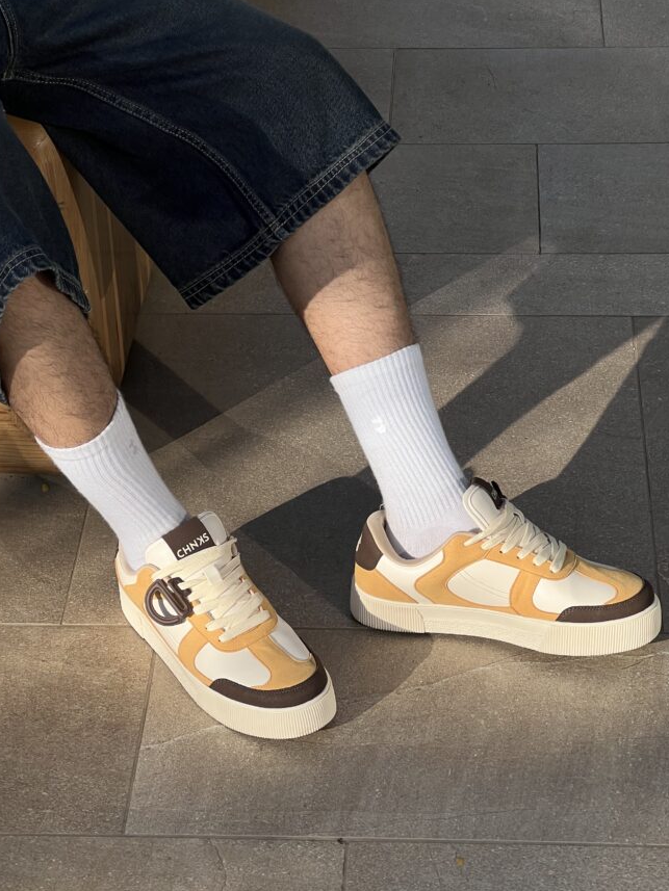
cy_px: 510
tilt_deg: -35.6
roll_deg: +1.2
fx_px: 2370
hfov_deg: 16.1
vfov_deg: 21.3
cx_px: 324
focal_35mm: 92
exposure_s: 1/1004
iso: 32
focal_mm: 9
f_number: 2.8
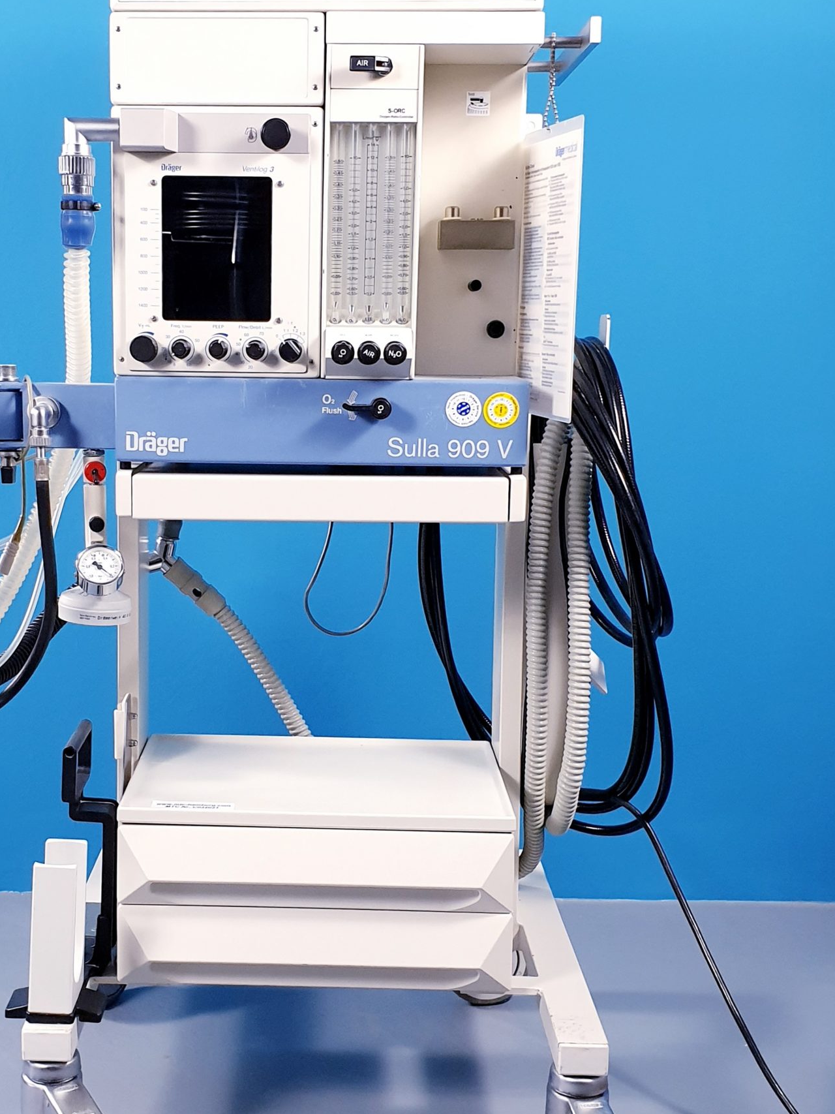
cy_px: 536
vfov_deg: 47.9
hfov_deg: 36.4
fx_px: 1254
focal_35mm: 39
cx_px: 281
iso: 160
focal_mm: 4.3
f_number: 2.4
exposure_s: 1/50
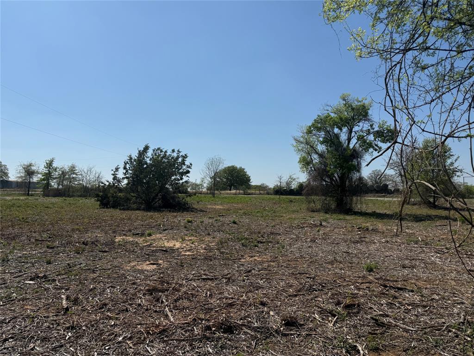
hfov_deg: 71.6
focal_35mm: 24
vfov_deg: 56.8
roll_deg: -1.1
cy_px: 178
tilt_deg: +2.9
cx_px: 237
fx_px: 329
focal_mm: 6.76
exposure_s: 1/9091
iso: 80
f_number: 1.78
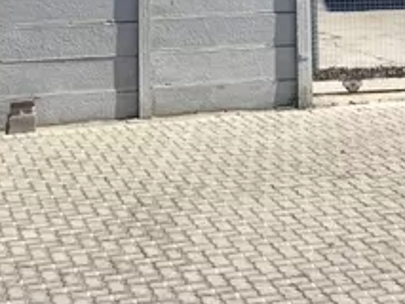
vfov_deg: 12.7
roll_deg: +0.1
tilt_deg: +4.9
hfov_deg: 18.0
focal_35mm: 109
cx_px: 219
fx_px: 1276
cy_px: -196
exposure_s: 1/1326
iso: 25
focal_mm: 4.15
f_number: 2.2
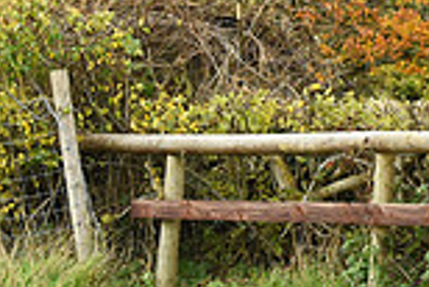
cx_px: 744
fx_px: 3495
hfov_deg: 6.9
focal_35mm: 293
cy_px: -14
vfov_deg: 4.7
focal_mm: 78
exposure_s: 1/1250
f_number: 5.6
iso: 3600
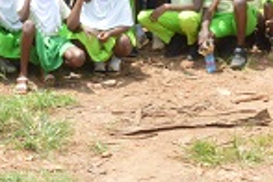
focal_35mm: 153
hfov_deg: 13.4
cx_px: 111
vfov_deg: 8.6
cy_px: -152
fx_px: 1160
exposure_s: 1/125
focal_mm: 25
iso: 800
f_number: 22
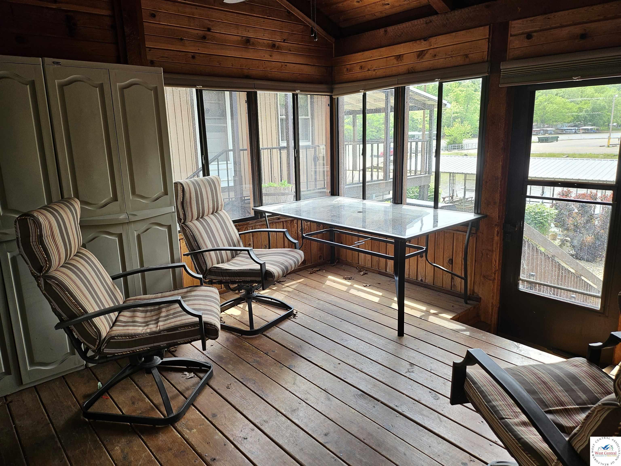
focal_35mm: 24
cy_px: 233
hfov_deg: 71.6
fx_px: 431
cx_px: 310
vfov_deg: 56.8
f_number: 1.8
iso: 50
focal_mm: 5
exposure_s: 1/167
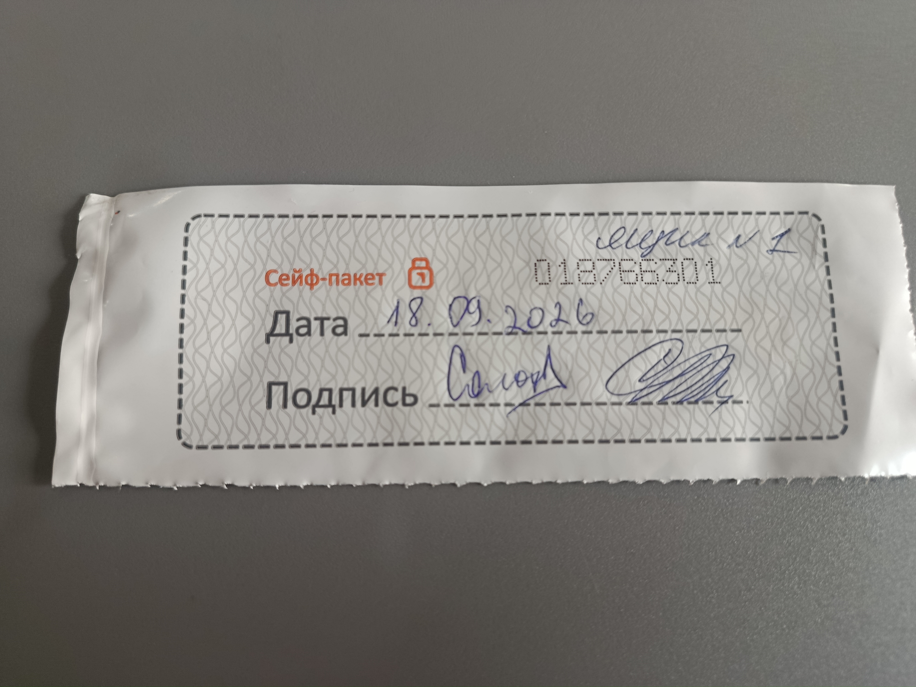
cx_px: 458
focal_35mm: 24
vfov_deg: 56.8
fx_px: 635
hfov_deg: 71.6
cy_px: 344
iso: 837
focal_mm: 5.24
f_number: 1.7
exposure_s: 1/100
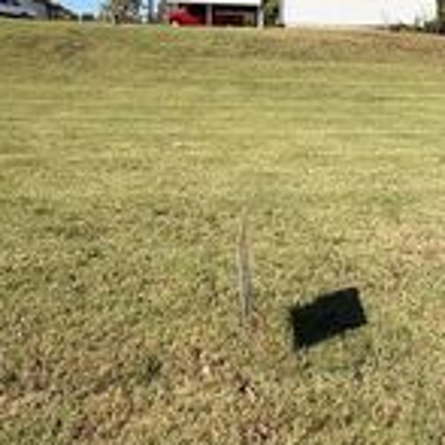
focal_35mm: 42
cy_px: 132
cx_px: 333
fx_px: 611
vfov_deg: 39.3
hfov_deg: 39.0
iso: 25
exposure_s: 1/770
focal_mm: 2.22
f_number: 2.2
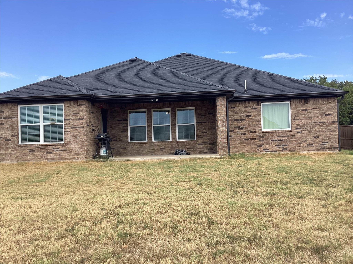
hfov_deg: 58.4
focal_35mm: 31
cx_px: 176
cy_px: 132
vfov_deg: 45.4
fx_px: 316
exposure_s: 1/679
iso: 25
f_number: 2.4
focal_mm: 3.3
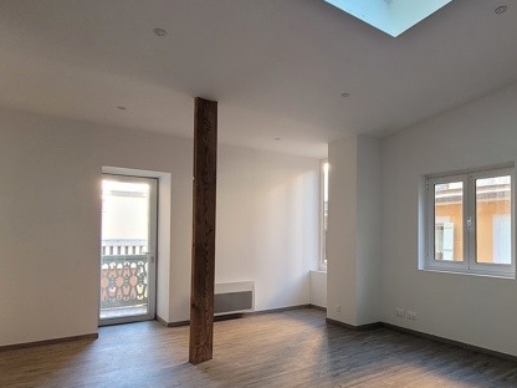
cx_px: 333
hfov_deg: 68.0
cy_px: 220
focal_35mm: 25
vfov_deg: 54.7
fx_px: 373
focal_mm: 1.74
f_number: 2.2
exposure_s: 1/50
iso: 160
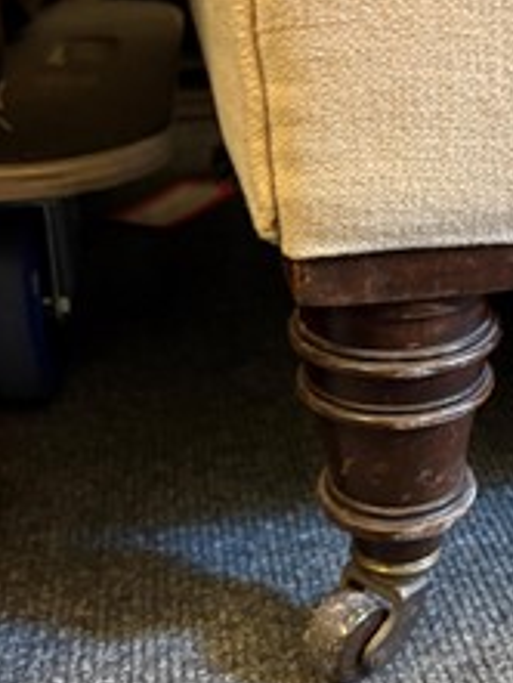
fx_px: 928
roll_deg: -0.5
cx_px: 408
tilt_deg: -28.9
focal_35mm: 47
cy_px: 392
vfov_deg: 40.3
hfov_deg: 30.2
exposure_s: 1/25
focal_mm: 5.96
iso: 500
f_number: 1.6
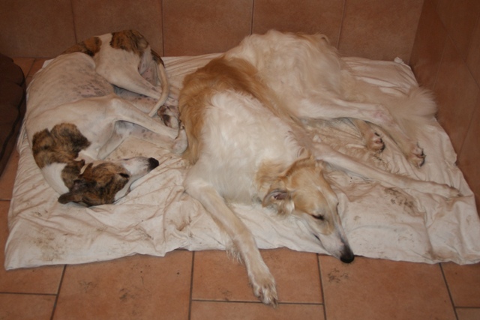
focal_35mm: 42
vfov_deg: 31.9
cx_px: 240
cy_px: 160
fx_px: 560
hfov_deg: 46.4
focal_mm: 28
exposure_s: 1/60
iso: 400
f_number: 4.5
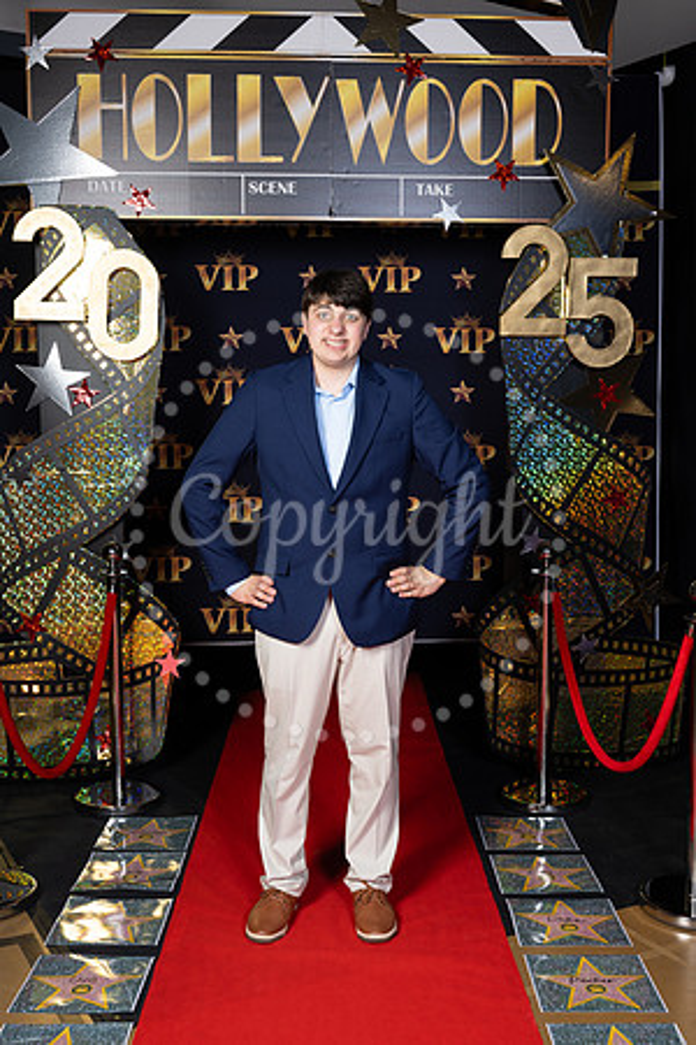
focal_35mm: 40
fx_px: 1160
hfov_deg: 33.4
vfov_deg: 48.5
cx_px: 348
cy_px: 522
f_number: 8
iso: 320
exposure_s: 1/100
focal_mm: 40
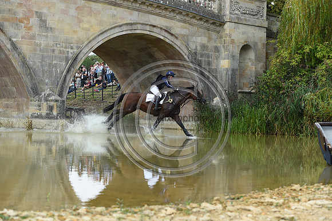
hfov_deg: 28.9
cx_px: 166
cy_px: 110
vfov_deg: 19.4
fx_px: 645
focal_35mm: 70
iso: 560
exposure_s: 1/1250
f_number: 5.6
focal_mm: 70
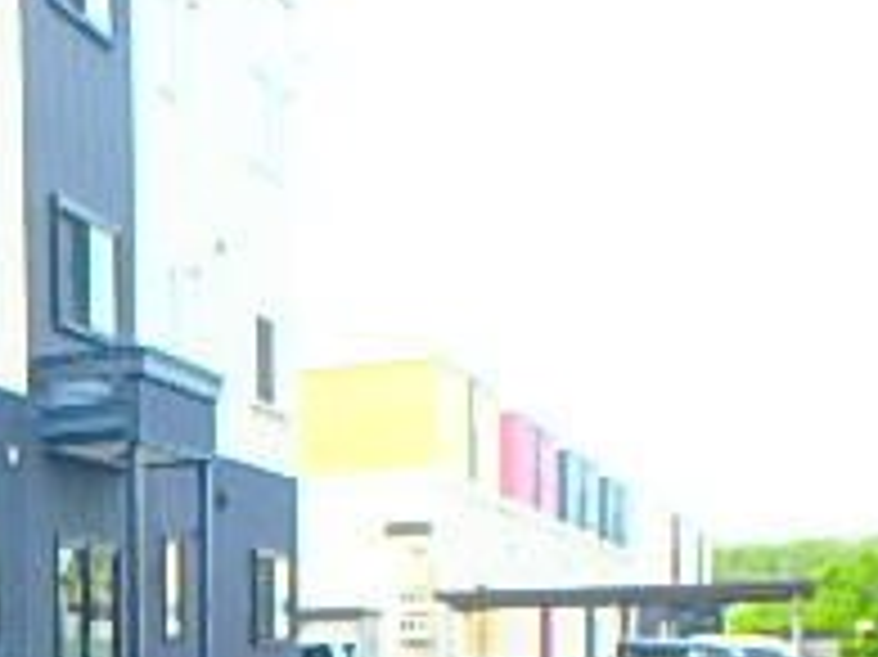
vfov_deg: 19.9
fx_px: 1749
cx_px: -365
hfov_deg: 23.6
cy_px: 801
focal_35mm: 69
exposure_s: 1/250
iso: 125
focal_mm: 3.7
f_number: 3.5
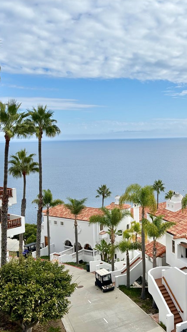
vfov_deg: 52.8
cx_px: 150
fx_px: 335
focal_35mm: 38
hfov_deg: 30.4
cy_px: 166
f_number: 1.6
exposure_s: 1/5348
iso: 50
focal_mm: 5.96
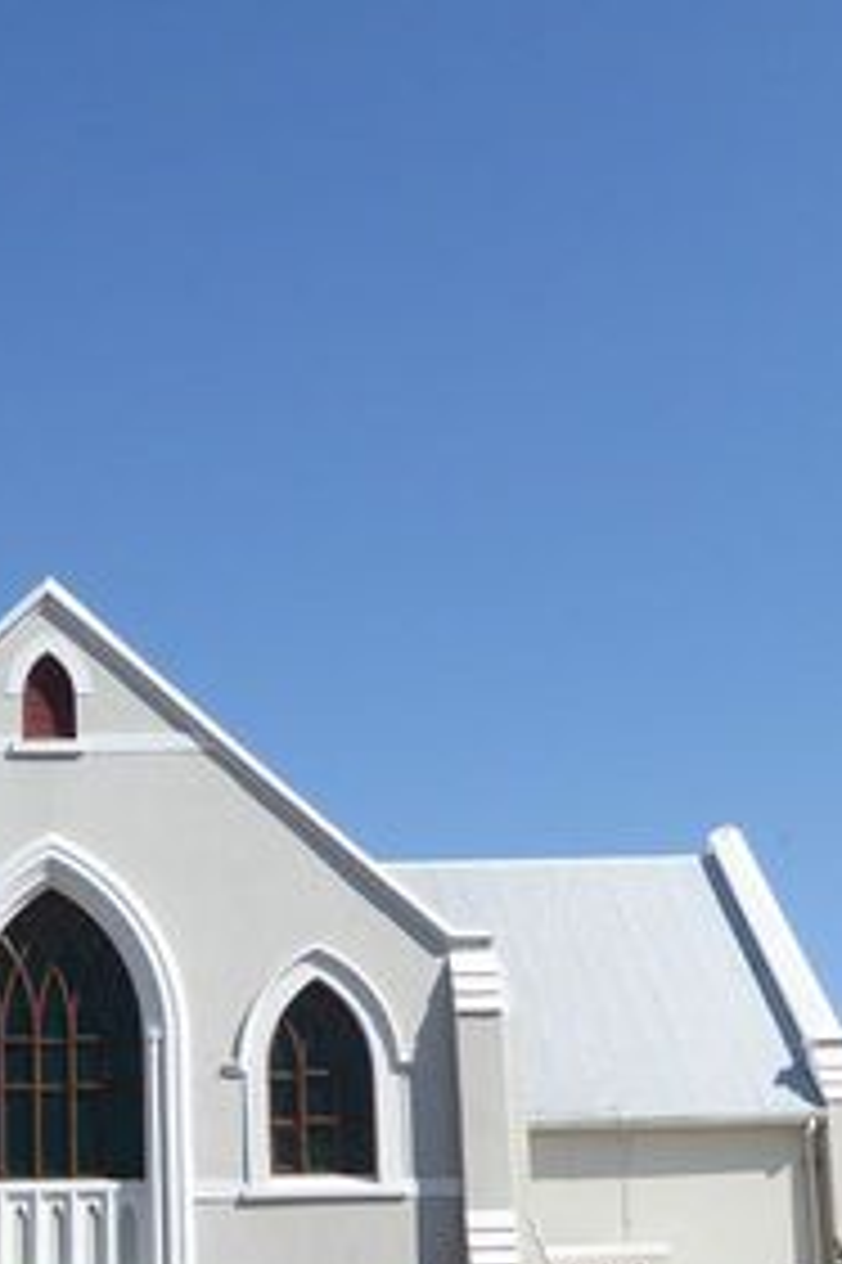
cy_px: 877
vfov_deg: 27.1
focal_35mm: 74
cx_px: 149
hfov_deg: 18.2
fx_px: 2599
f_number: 3.3
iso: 80
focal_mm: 4.3
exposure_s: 1/1000
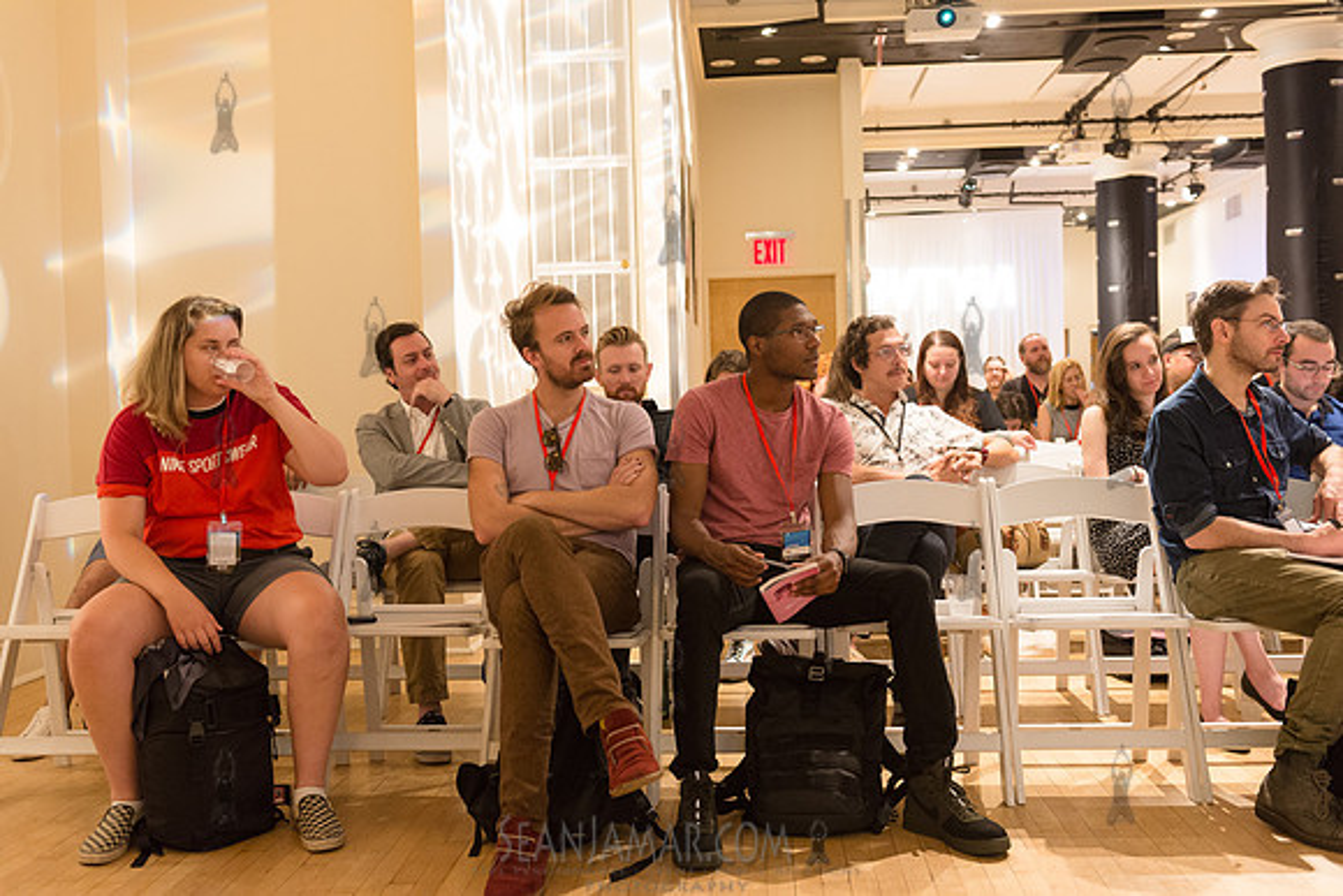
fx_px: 1343
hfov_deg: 53.1
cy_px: 448
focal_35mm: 36
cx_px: 672
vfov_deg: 36.9
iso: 2500
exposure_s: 1/50
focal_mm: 36
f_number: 4
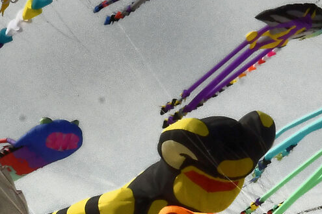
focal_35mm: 291
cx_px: 172
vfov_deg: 4.7
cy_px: 152
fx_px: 2603
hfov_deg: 7.1
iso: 500
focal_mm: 40
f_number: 22
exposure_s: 1/400
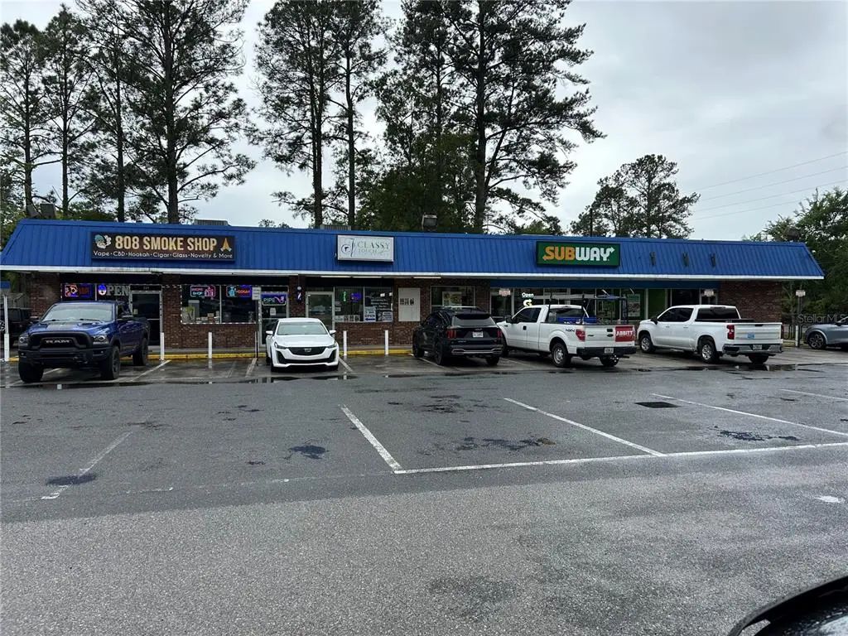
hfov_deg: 67.3
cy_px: 318
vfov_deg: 53.1
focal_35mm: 26
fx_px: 637
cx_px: 424
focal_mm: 5.7
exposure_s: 1/2008
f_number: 1.5
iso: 50
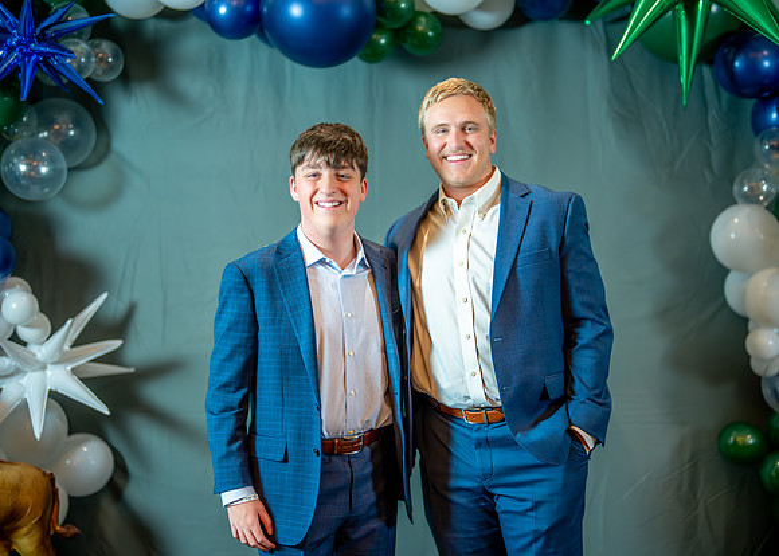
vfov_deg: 26.2
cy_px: 278
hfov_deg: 36.1
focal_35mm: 54
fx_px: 1194
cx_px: 421
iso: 1250
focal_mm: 50
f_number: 1.2
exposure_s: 1/400
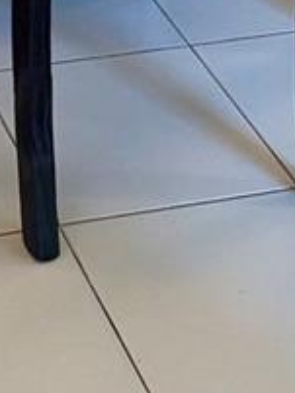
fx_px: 1623
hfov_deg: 10.1
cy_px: -667
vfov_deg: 10.8
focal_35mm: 143
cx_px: -148
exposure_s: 1/120
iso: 320
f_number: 1.78
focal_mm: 6.76
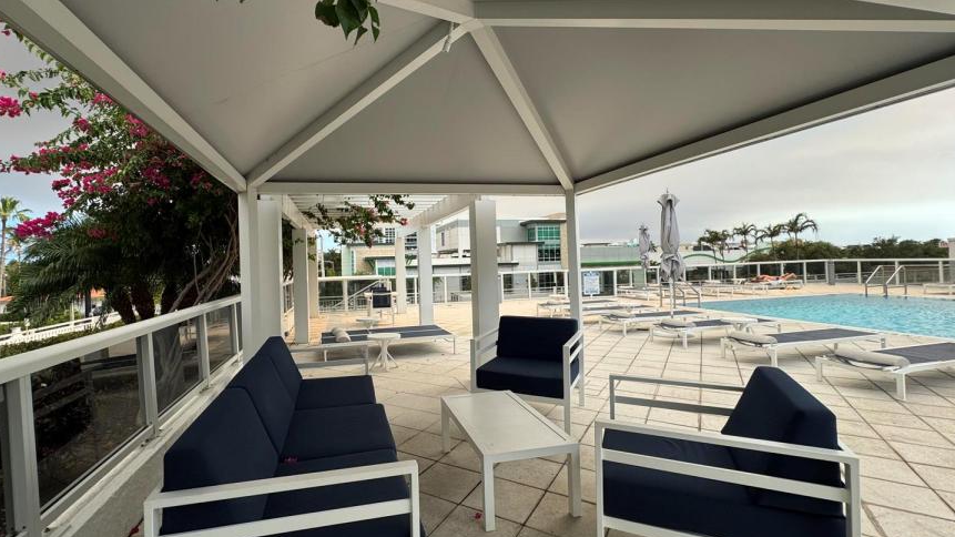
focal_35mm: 17
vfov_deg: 63.9
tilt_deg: +0.9
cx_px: 431
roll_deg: +1.2
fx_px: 430
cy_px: 256
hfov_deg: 95.6
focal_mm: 2.22
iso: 40
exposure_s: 1/669
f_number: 2.2
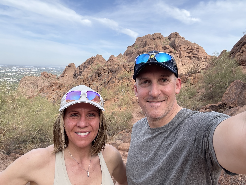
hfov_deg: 73.9
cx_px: 123
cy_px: 92
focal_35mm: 23
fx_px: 163
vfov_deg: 58.9
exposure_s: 1/546
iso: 40
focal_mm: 2.69
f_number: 1.9
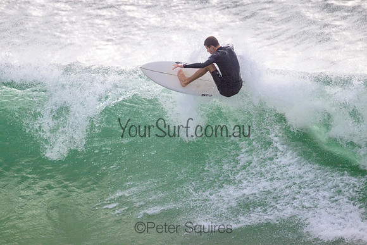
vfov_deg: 1.4
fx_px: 9850
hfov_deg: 2.1
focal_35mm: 966
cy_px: 97
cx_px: 189
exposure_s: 1/2000
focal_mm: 800
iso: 1400
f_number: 11
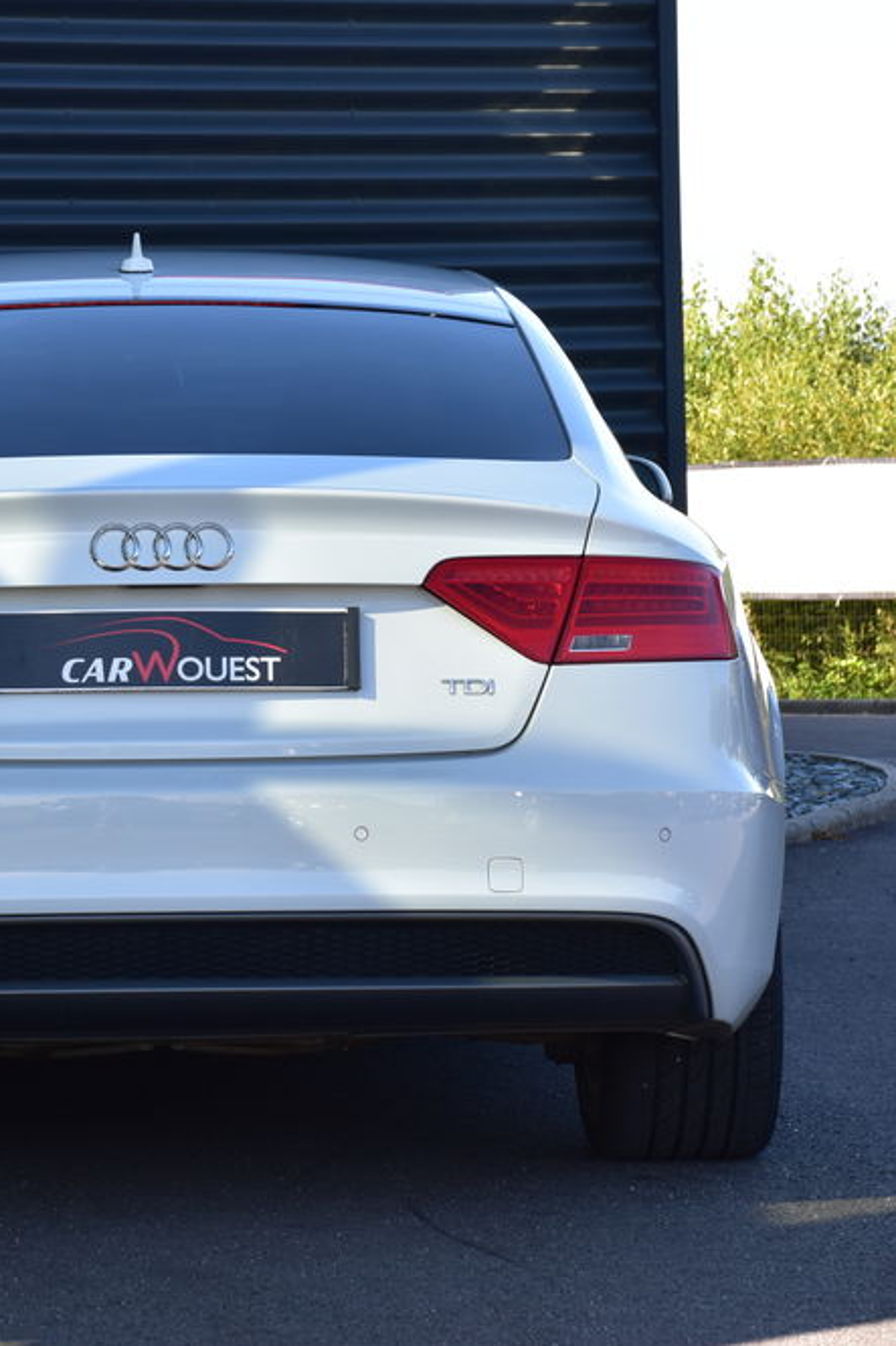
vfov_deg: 13.8
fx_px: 5565
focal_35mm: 149
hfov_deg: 9.2
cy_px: 673
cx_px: 162
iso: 400
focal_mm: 66
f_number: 10
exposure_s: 1/200
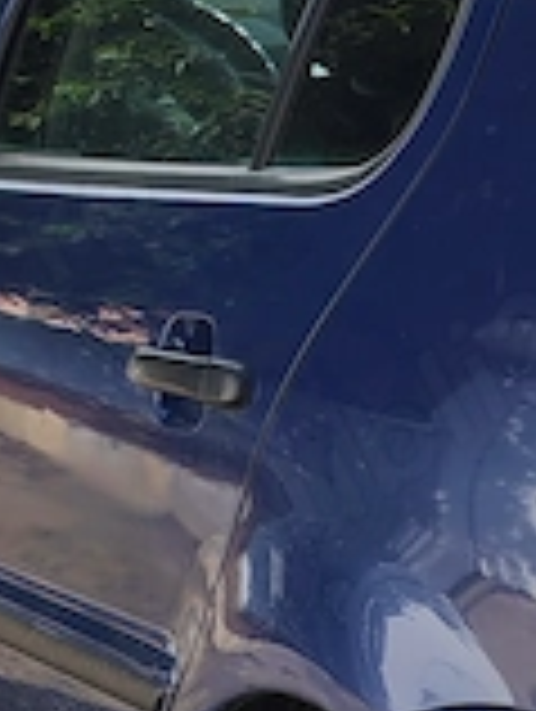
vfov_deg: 10.5
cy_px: 522
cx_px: 811
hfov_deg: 7.8
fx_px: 3850
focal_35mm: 187
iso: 50
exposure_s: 1/1500
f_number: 1.9
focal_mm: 6.12
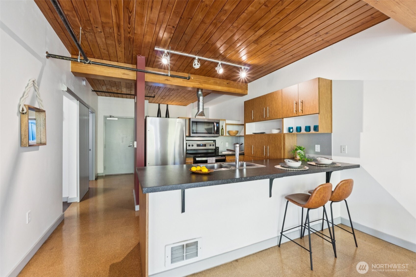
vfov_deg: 77.3
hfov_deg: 100.4
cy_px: 138
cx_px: 208
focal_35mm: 15
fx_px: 173
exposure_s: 1/3.33
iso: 250
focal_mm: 10
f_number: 9
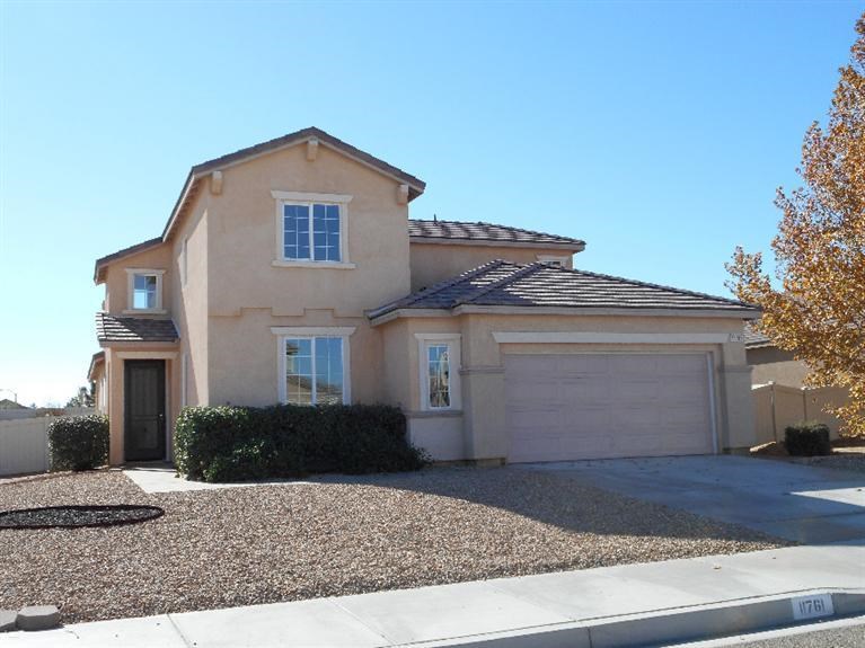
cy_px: 324
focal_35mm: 39
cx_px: 432
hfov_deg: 47.9
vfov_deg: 36.8
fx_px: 974
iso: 80
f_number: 4.5
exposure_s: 1/400
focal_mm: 6.9
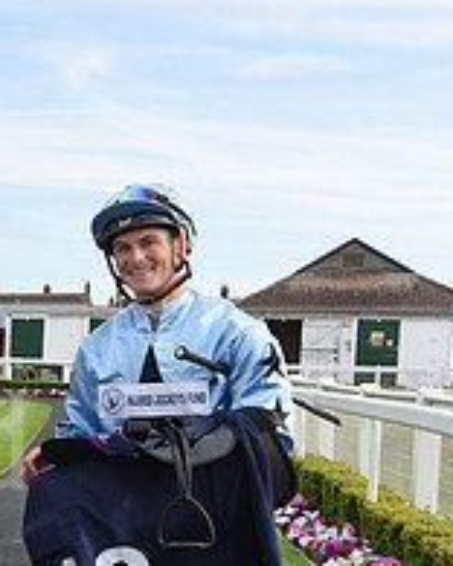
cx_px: -346
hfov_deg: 18.3
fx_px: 1123
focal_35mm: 67
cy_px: 469
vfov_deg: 27.6
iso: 400
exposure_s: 1/1000
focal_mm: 24
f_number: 5.6
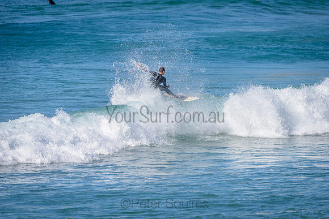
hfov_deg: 4.1
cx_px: 164
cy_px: 110
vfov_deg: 2.8
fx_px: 4570
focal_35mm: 500
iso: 160
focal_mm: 500
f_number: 5.6
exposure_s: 1/2000
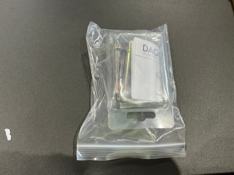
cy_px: 88
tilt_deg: -72.5
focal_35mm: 28
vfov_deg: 49.7
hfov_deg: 63.4
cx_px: 117
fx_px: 189
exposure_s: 1/50
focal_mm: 3
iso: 100
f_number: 1.8
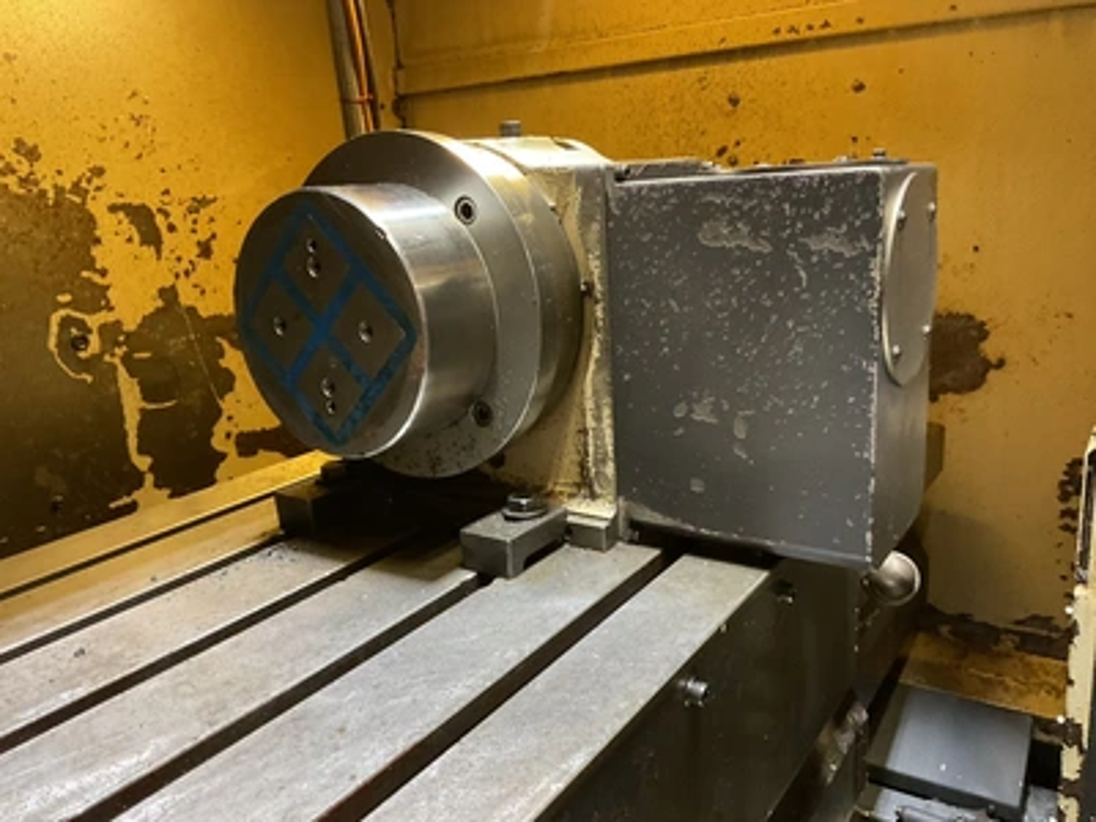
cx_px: 548
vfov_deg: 48.2
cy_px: 411
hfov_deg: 61.7
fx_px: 918
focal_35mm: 29
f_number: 1.8
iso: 320
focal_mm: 3
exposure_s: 1/40
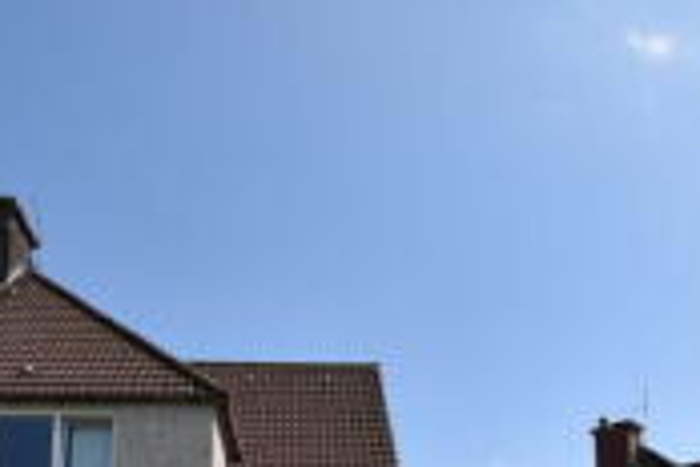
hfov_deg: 47.3
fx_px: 797
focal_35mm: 41
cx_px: 298
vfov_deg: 26.8
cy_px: 626
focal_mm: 10
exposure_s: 1/200
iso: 100
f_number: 8
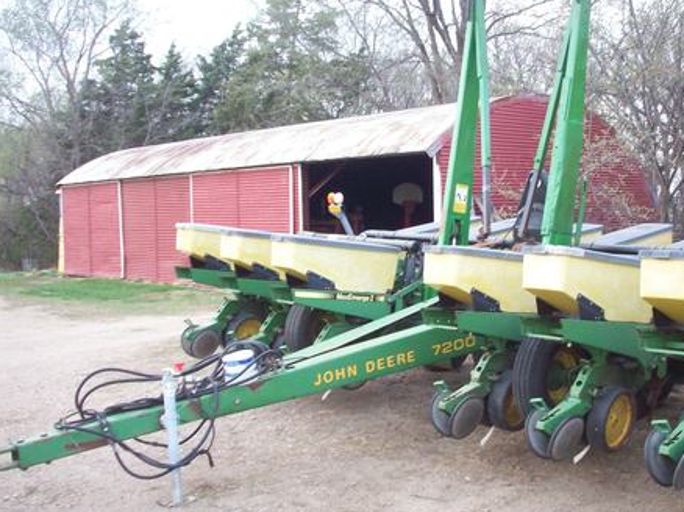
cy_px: 251
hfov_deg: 41.0
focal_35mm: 46
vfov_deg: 31.5
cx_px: 420
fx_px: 908
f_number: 2.8
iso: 160
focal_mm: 6.2
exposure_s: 1/57
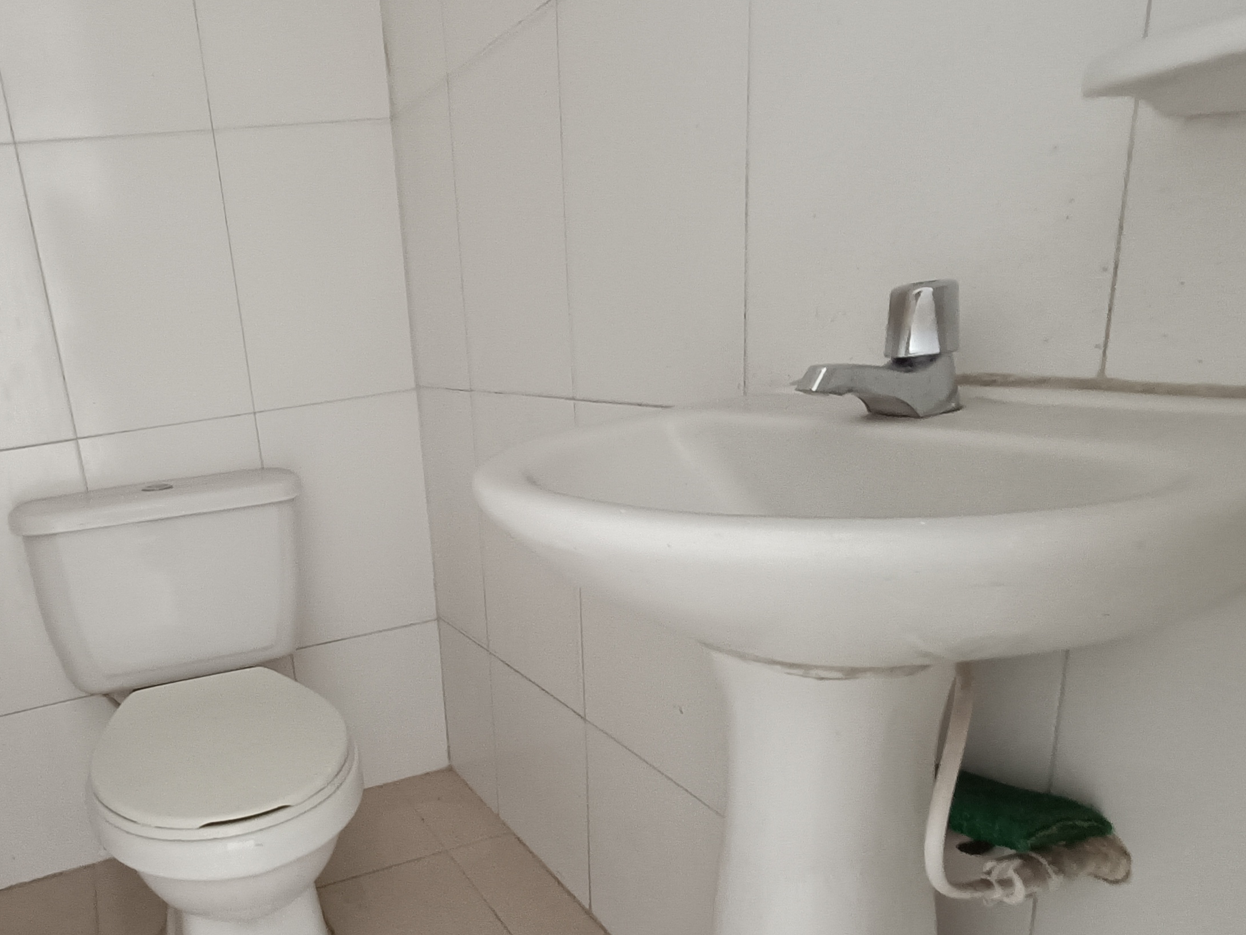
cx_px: 325
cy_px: 586
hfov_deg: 67.4
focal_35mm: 24
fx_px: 864
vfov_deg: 56.1
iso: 792
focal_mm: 1.68
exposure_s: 1/40
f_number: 2.2
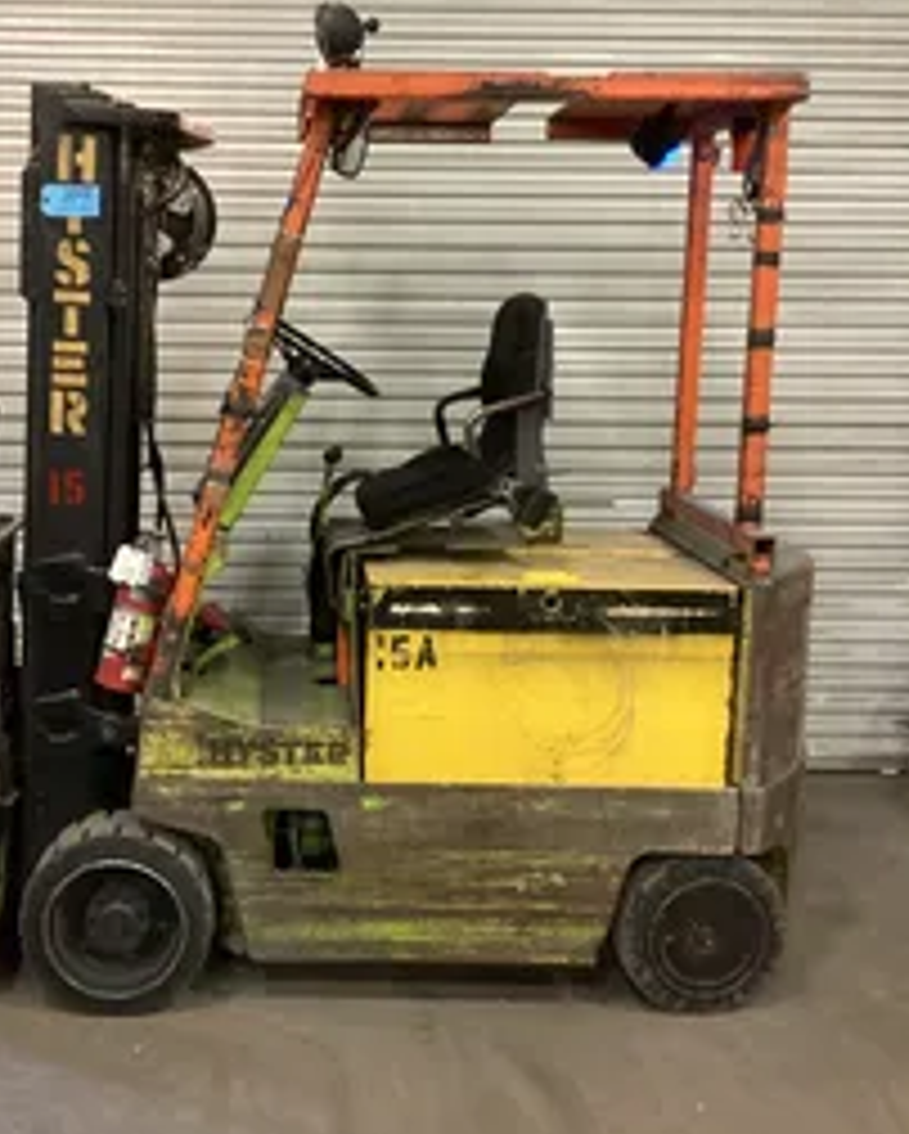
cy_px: 558
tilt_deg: -9.4
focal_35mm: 48
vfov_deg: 38.8
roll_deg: +0.8
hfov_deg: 31.3
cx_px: 310
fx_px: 1612
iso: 400
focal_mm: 3.3
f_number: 2.4
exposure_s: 1/30
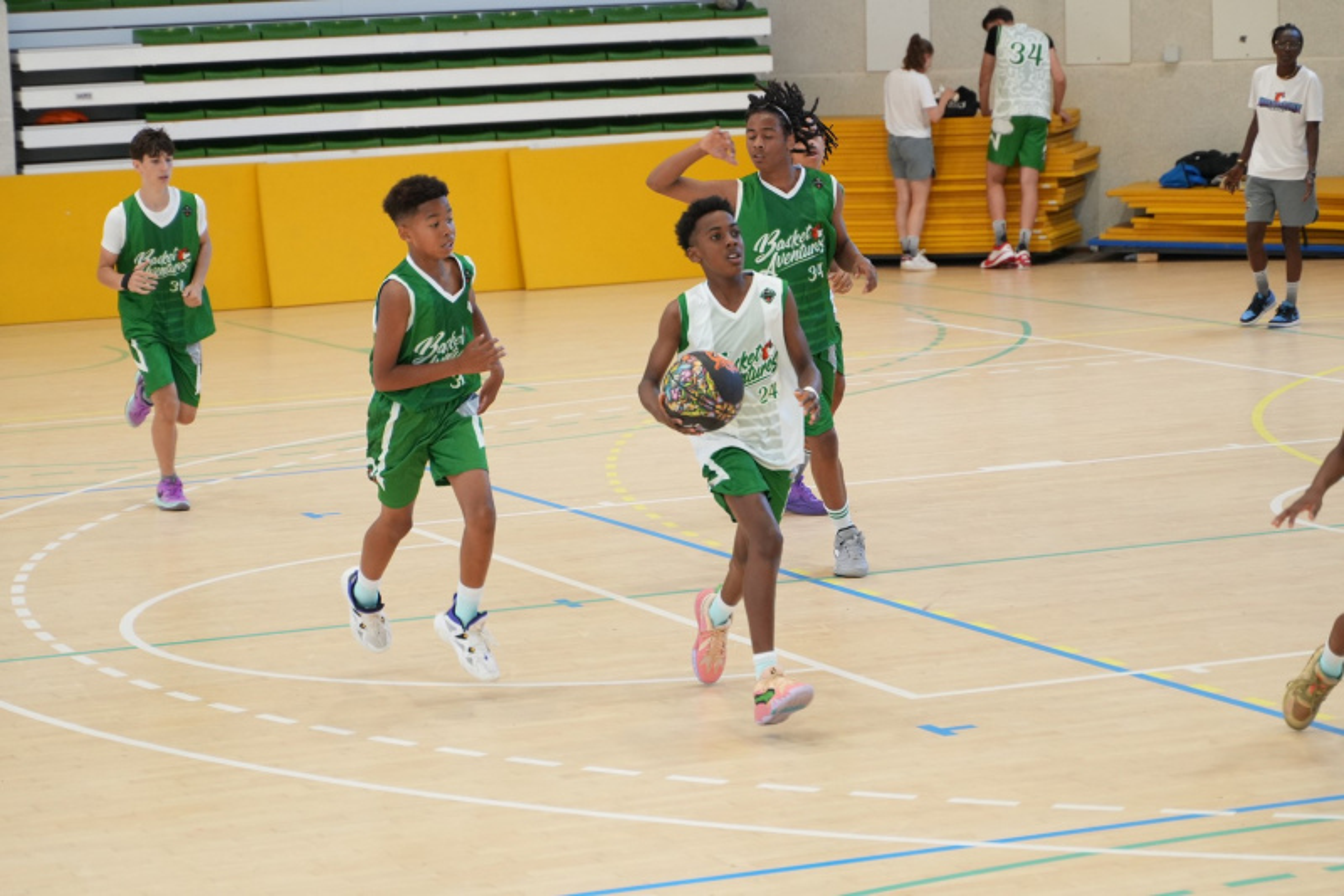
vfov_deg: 12.2
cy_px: 448
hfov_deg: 18.2
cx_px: 672
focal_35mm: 112
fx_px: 4199
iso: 1000
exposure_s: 1/500
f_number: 2.8
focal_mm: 75
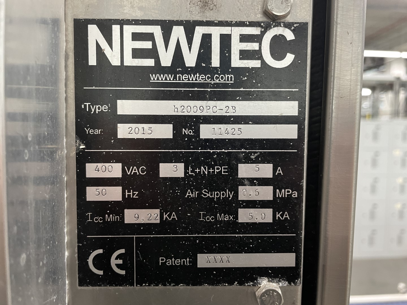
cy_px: 152
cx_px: 204
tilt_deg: -3.8
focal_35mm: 26
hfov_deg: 67.3
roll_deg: -0.9
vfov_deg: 53.1
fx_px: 306
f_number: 1.6
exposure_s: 1/60
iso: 250
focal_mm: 4.2
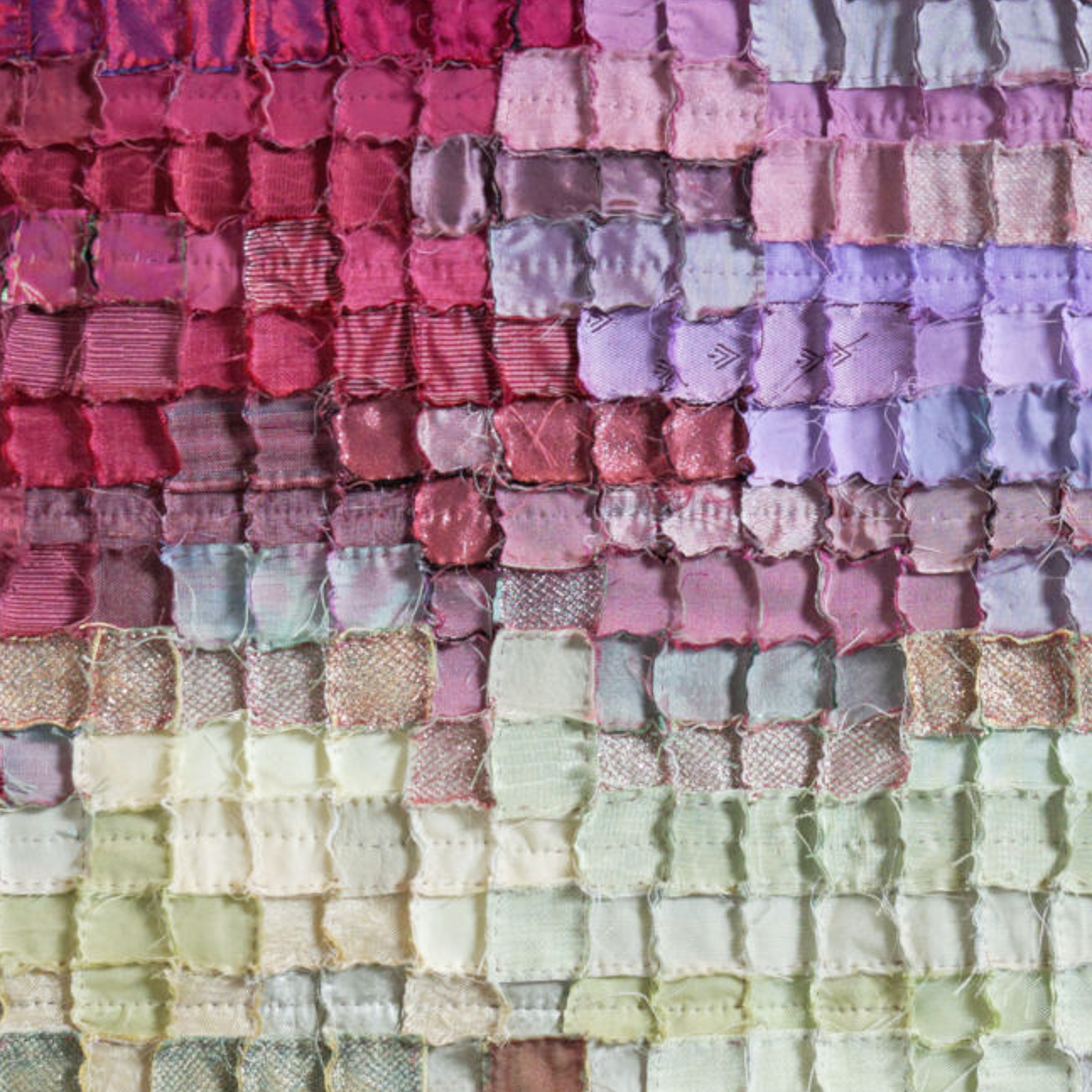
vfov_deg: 21.1
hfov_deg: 21.1
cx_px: 444
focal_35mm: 82
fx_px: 2927
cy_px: 601
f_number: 6.3
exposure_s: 1/125
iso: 1000
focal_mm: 52
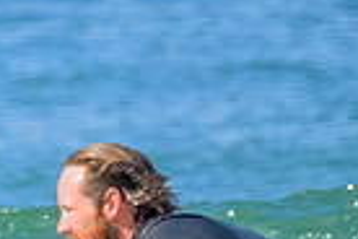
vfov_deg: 0.3
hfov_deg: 0.5
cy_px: 248
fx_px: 43265
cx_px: -196
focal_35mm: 4351
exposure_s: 1/1600
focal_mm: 800
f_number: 11
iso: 2800
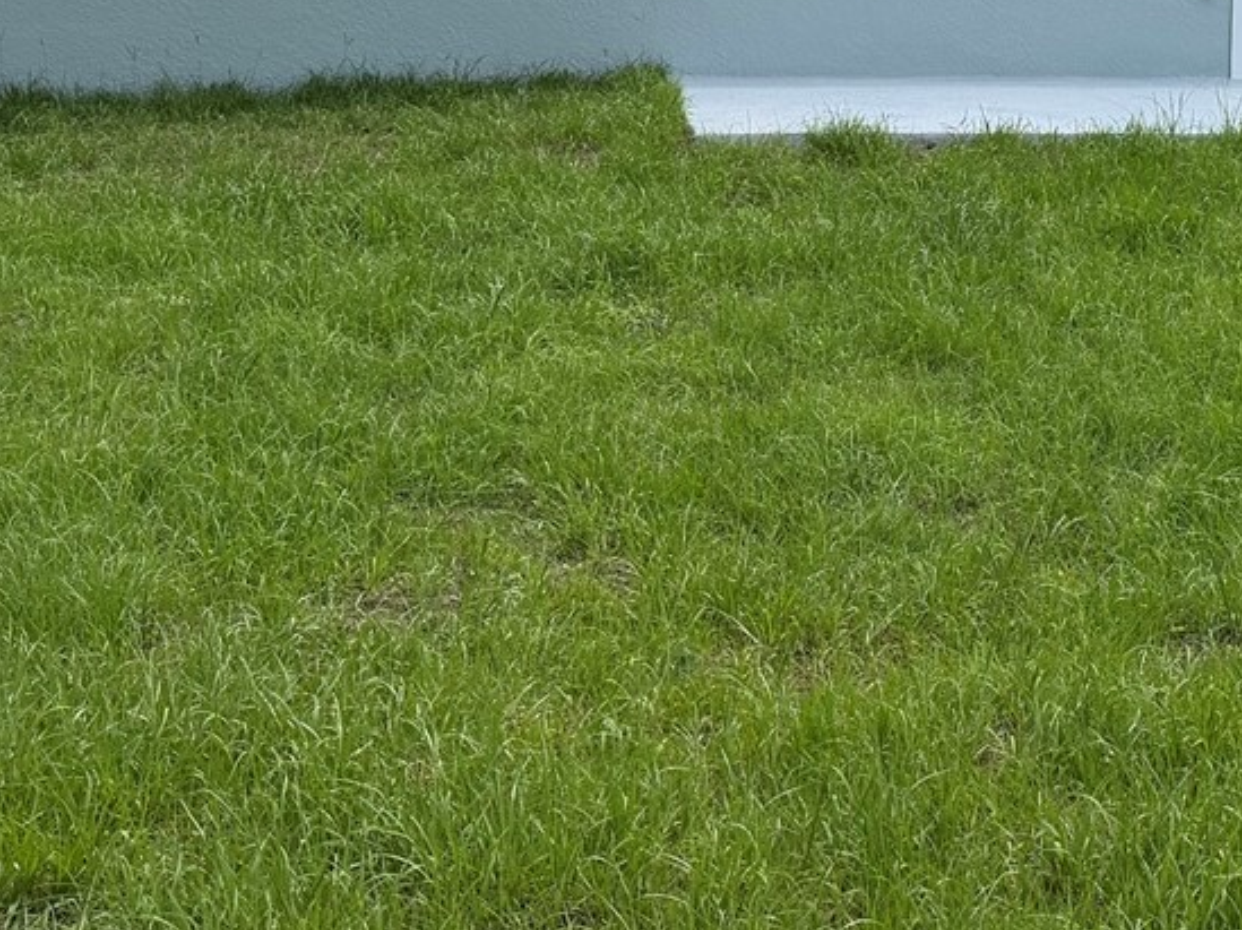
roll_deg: -2.4
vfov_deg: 20.3
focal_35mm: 70
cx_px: 1290
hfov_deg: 26.1
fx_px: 2510
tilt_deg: -0.6
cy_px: -16
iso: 100
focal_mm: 6.76
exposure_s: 1/4167
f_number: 1.78
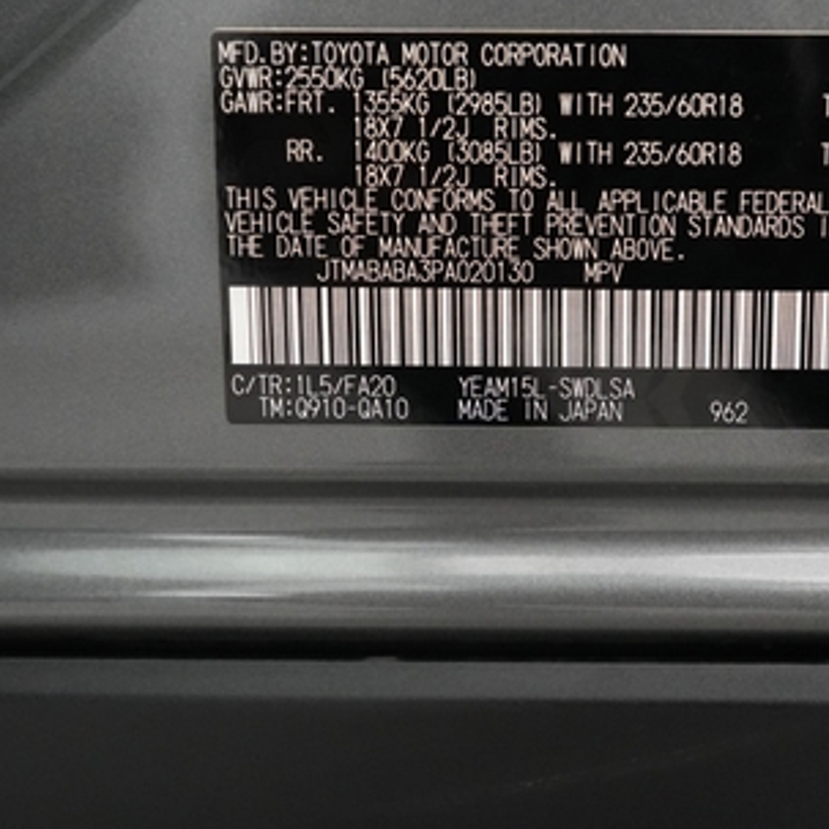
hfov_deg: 38.4
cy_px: 263
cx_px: 602
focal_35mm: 43
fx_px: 1165
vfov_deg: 38.6
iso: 6400
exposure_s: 1/160
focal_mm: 24
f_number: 2.8
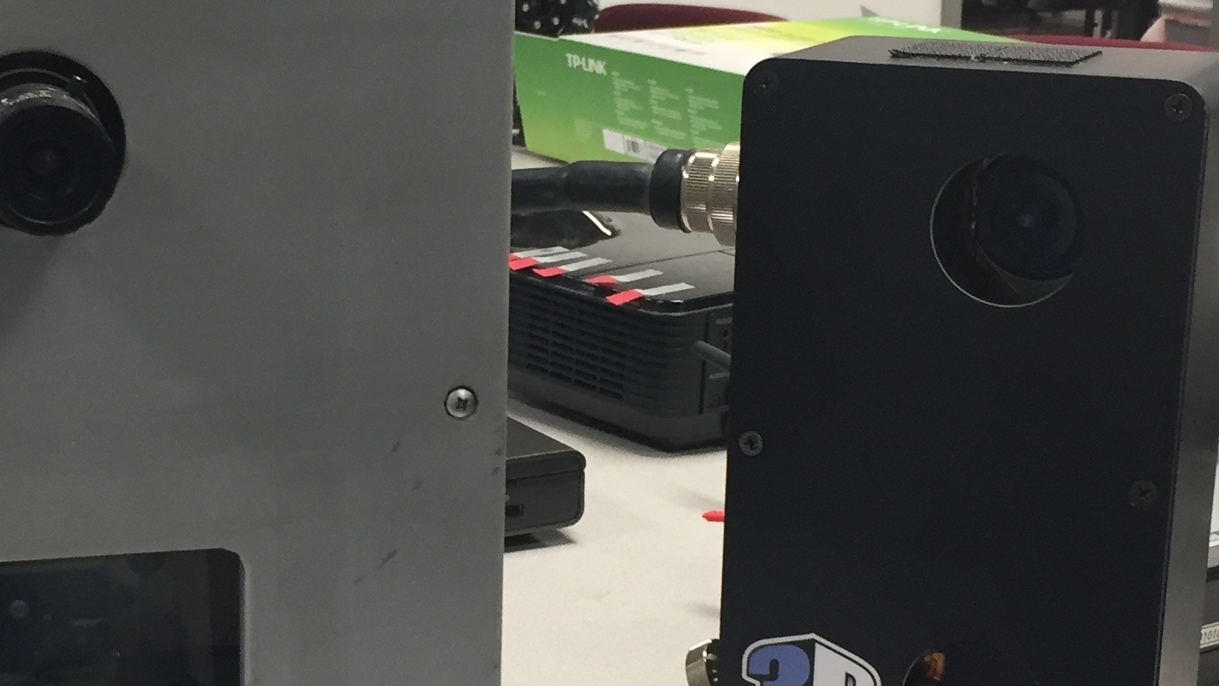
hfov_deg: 28.9
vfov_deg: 16.5
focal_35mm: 73
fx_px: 2360
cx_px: 472
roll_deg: -0.9
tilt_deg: -15.4
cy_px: 431
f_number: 2.2
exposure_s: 1/30
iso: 80
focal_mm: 4.15
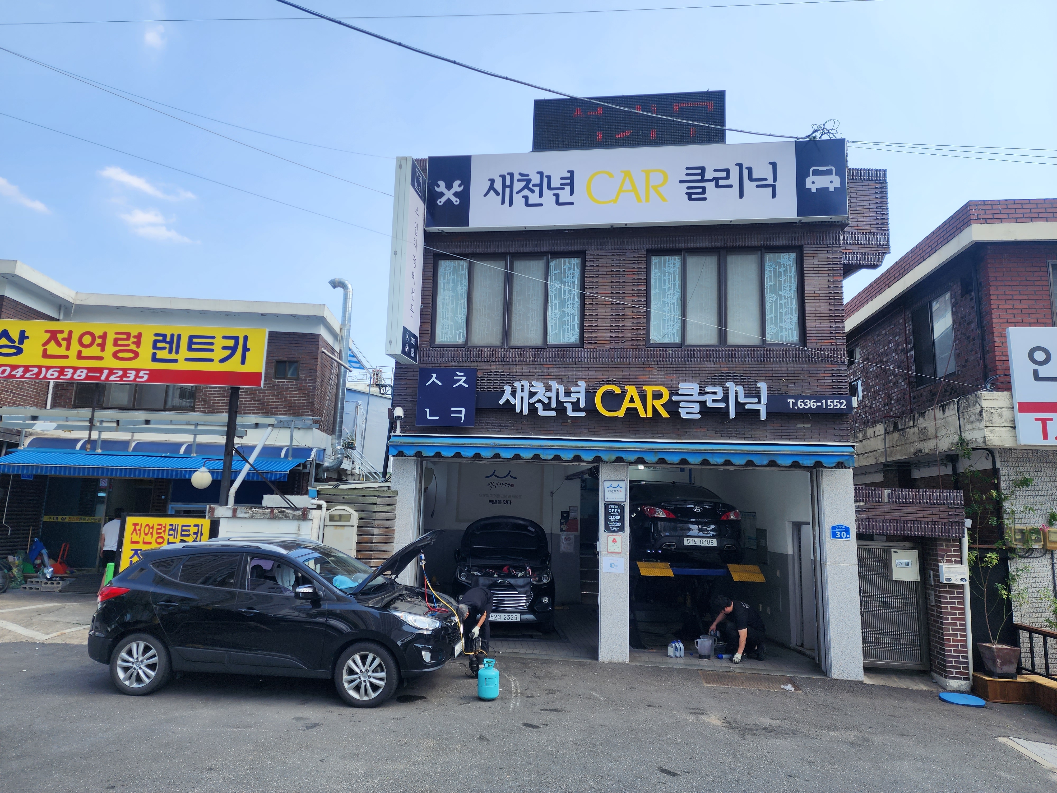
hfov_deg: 73.9
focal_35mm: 23
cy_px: 396
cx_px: 528
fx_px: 702
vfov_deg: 58.9
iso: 12
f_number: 1.8
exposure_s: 1/462
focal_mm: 6.4
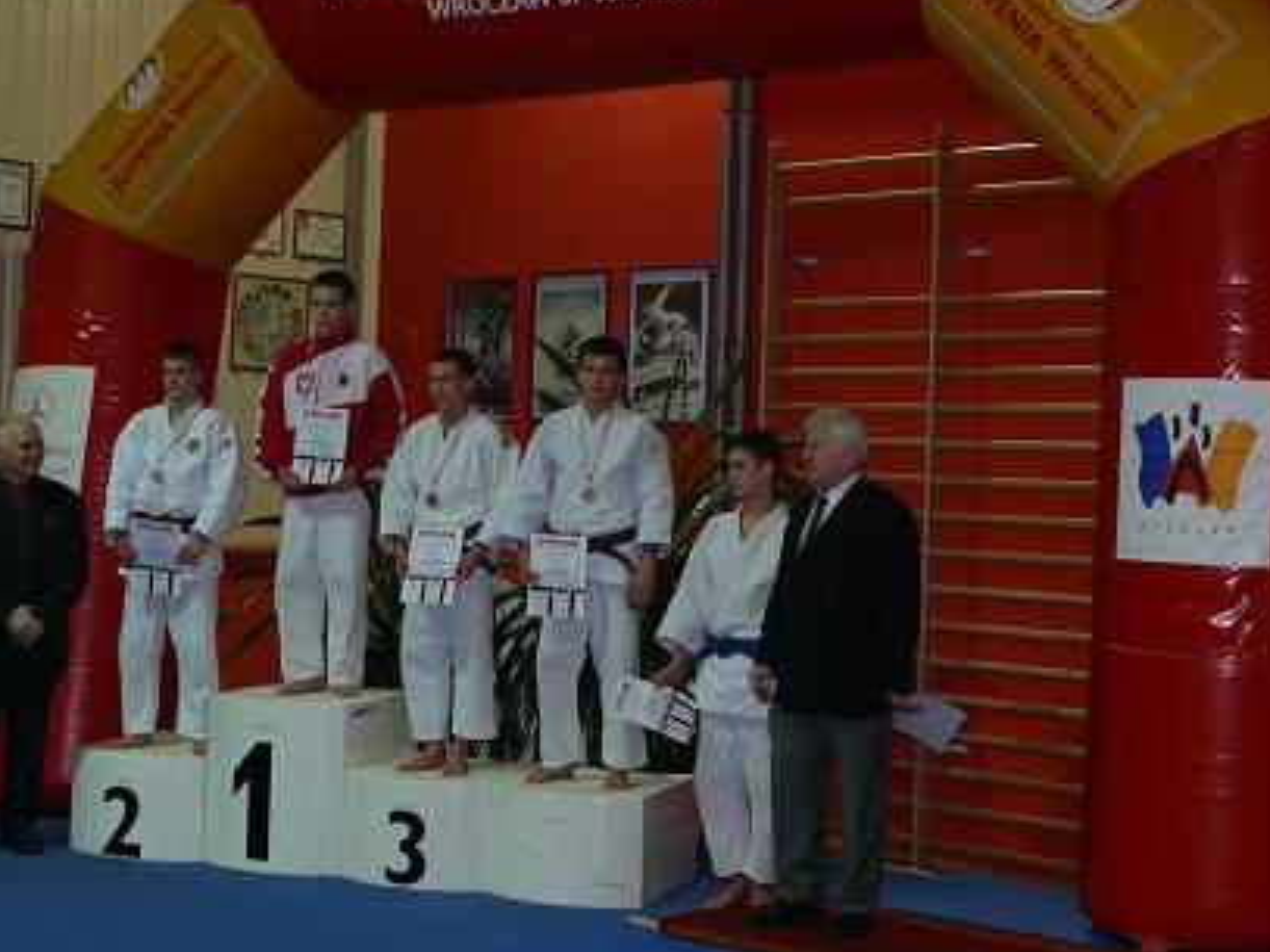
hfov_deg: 31.2
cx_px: 549
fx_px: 2274
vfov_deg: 23.6
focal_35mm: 62
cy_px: 451
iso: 100
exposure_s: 1/30
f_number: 3.2
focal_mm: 9.7
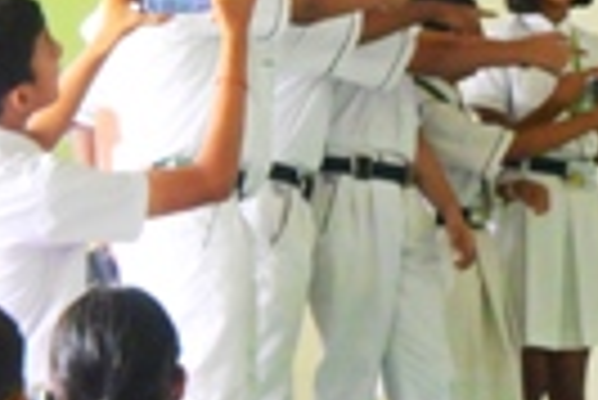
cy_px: -25
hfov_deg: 8.0
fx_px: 4191
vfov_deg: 5.5
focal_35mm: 252
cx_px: 895
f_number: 6.3
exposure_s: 1/125
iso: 2800
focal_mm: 50
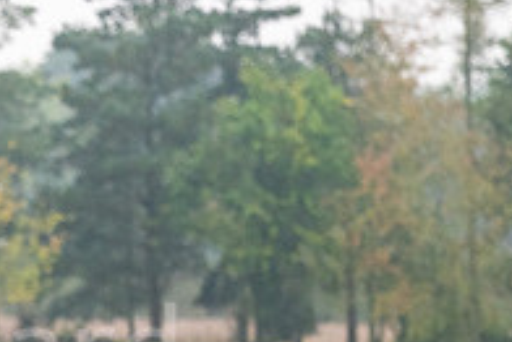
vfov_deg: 1.0
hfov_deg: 1.5
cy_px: 373
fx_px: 19769
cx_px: -154
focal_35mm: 1389
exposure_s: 1/1600
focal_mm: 300
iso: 640
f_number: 4
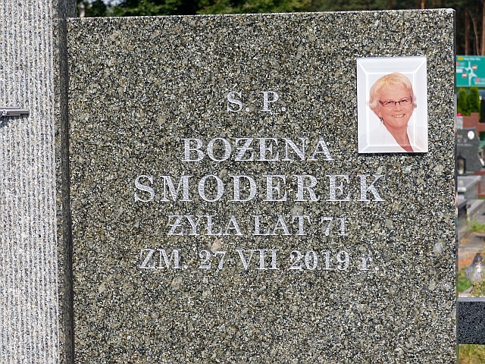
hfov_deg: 17.3
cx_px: 242
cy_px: 182
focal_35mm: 114
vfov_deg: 13.0
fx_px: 1597
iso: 100
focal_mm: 20.5
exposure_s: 1/1000
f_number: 4
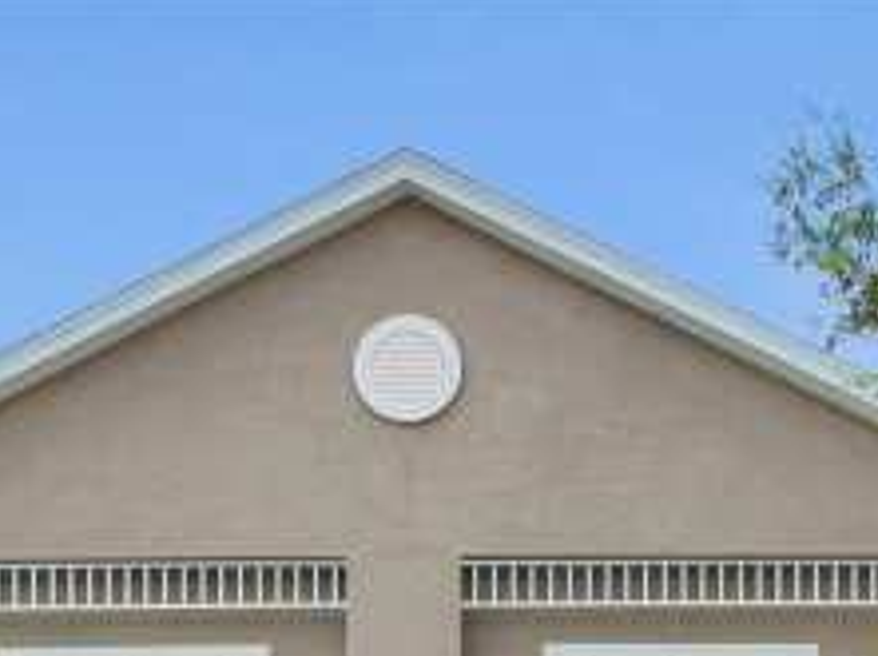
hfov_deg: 22.5
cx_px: 564
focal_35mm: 87
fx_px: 2203
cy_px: 1177
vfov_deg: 14.8
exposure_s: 1/4000
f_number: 2.8
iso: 180
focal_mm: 12.29
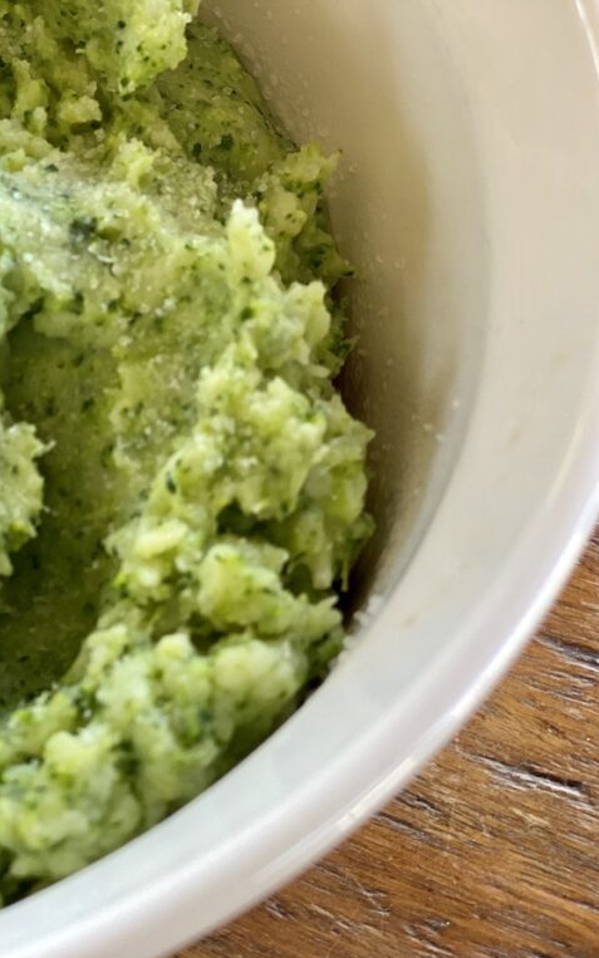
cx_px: -41
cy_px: 481
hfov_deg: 17.1
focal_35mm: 74
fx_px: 1932
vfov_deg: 27.8
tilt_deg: -59.5
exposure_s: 1/122
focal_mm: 6
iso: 125
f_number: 2
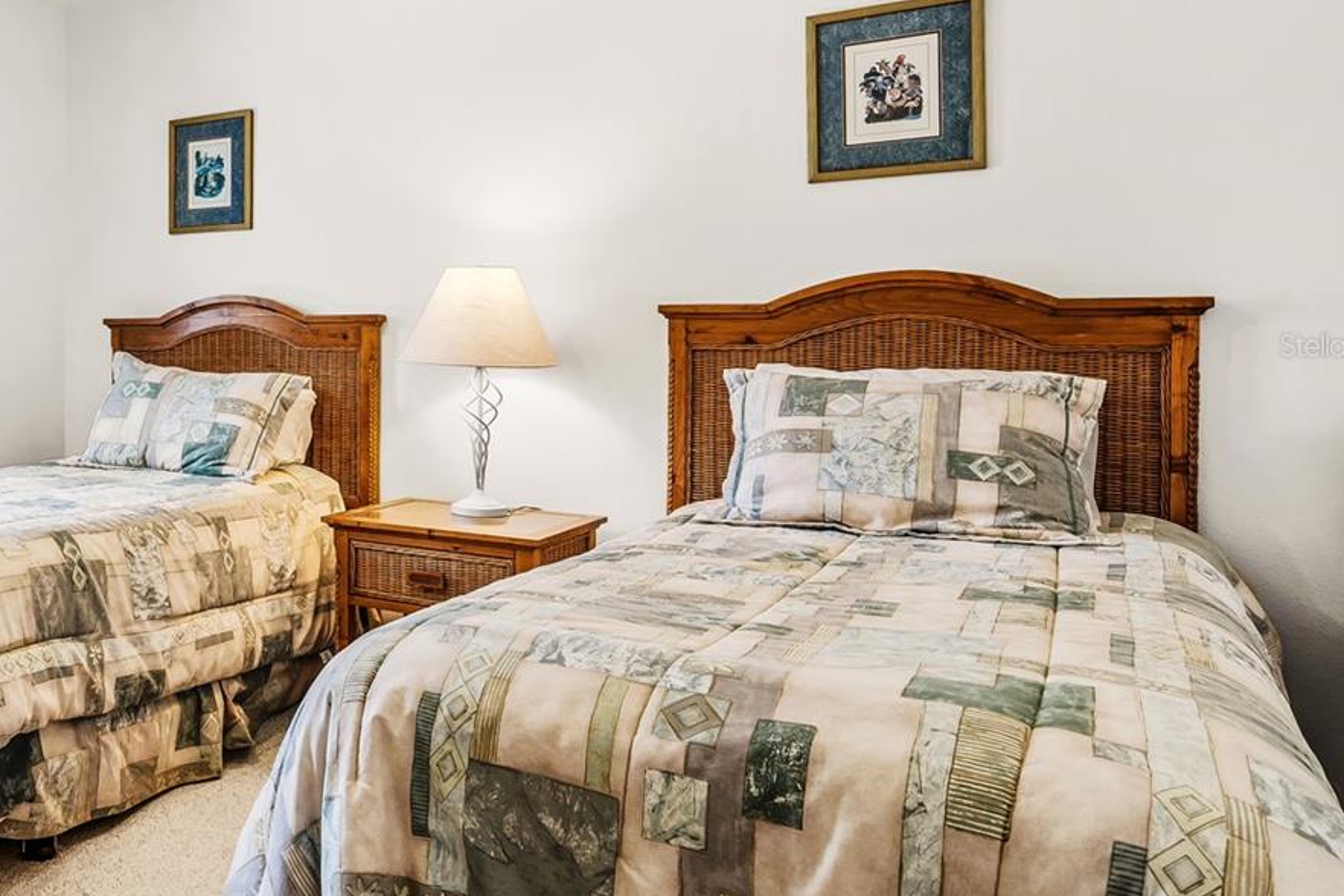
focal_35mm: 29
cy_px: 345
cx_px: 197
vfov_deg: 44.7
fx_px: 1083
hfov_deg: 57.0
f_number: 10
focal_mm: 16
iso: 320
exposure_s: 1/2.5
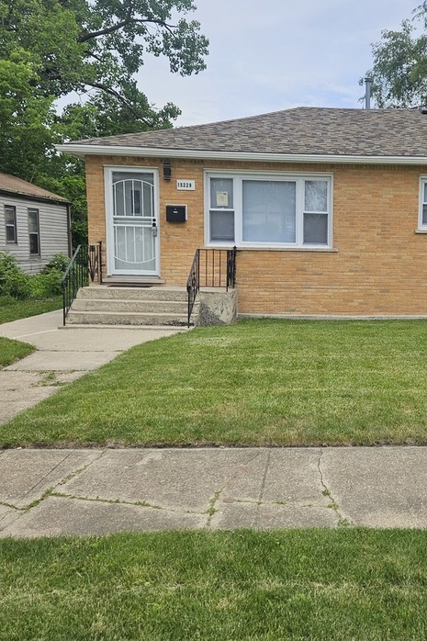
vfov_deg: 51.9
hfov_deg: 34.6
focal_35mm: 37
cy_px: 322
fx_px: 659
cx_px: 351
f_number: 1.8
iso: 25
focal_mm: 5.4
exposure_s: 1/1983
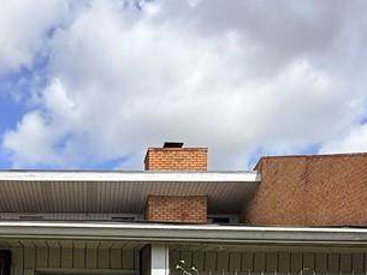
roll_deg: -0.2
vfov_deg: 26.7
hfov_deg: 39.1
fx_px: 498
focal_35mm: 47
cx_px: 83
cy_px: 345
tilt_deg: +0.8
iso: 50
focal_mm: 2.22
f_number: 2.2
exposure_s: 1/1312
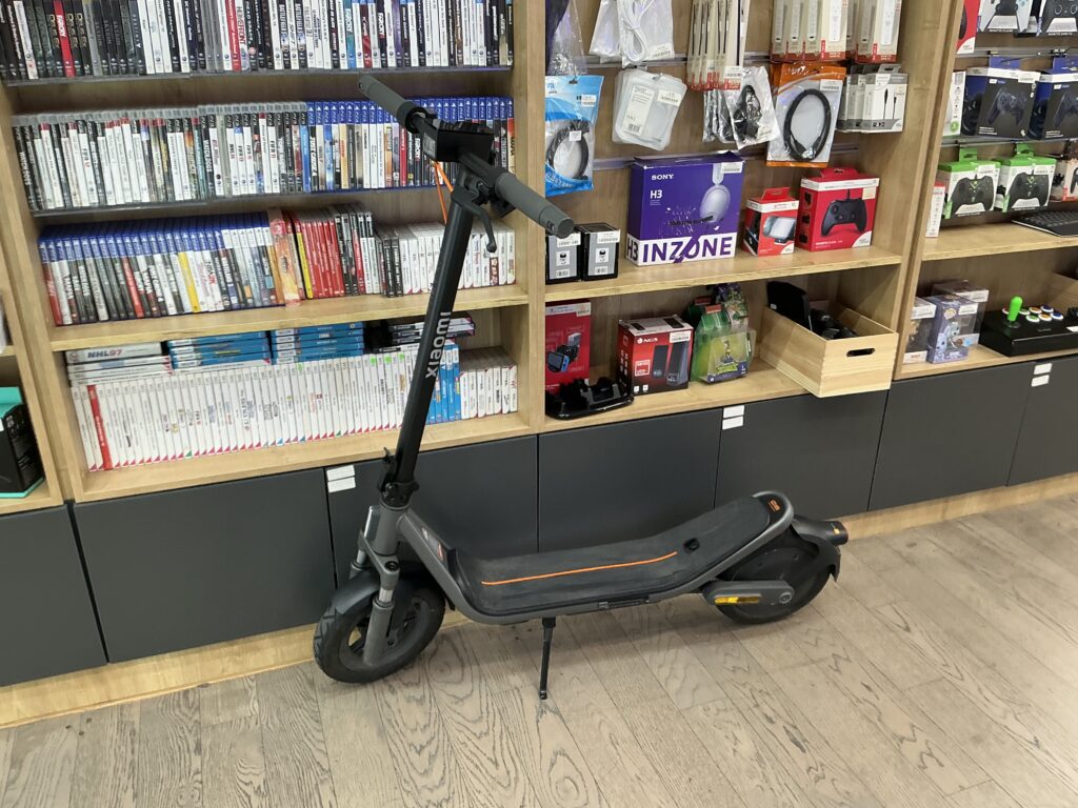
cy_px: 404
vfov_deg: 49.7
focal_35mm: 28
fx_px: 872
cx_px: 539
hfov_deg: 63.4
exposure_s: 1/50
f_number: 1.8
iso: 64
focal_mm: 3
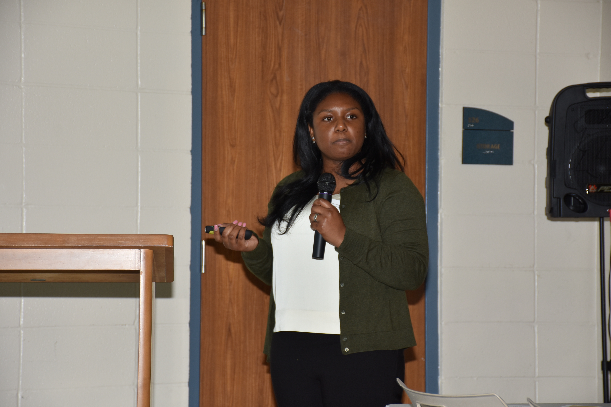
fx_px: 2053
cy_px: 202
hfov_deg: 16.9
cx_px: 303
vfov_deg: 11.3
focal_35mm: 121
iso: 200
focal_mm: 80
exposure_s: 1/60
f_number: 5.3
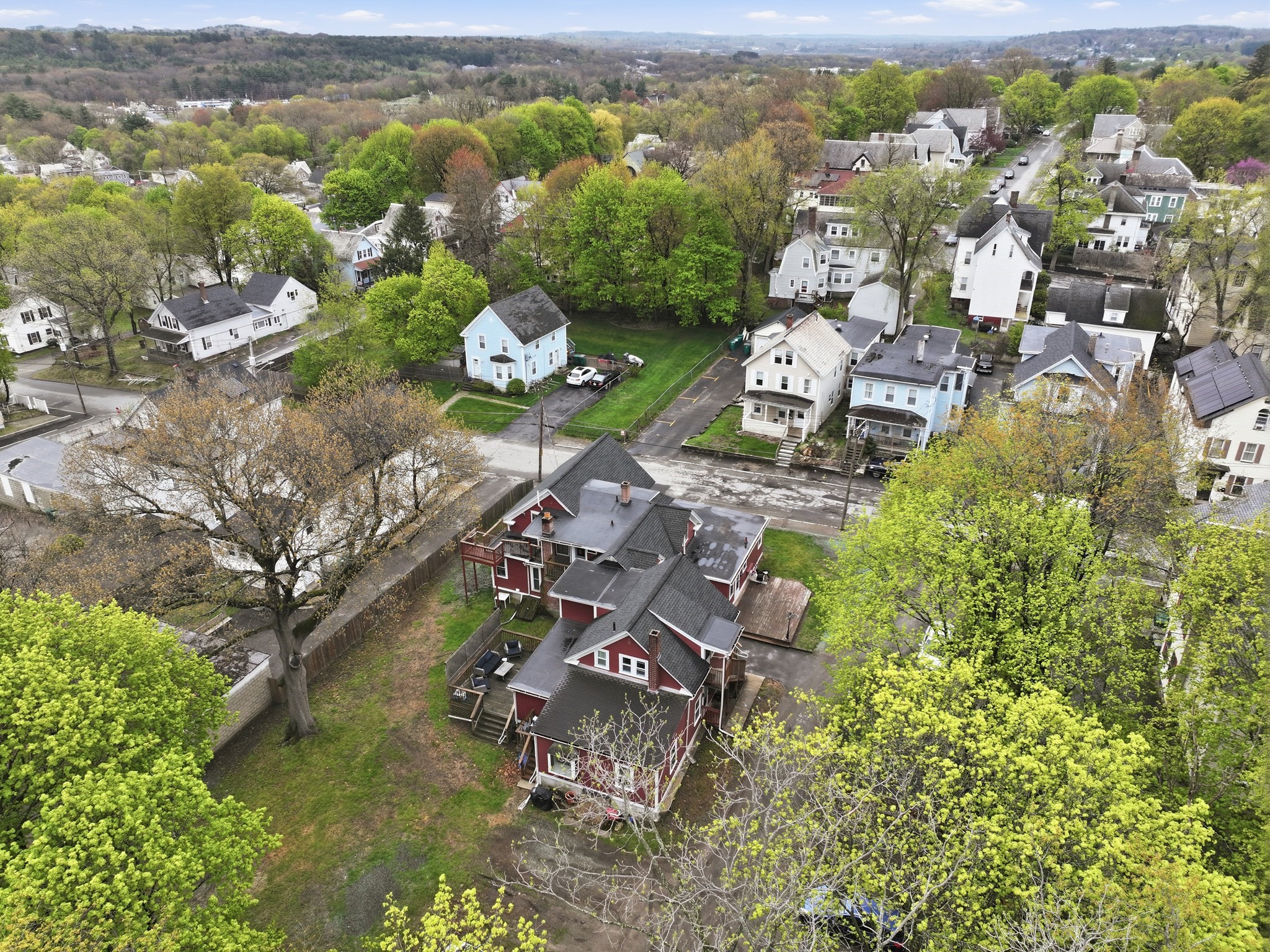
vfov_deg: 56.8
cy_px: 476
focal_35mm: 24
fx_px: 880
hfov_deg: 71.6
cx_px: 635
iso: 140
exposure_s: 1/320
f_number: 2.8
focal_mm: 12.3
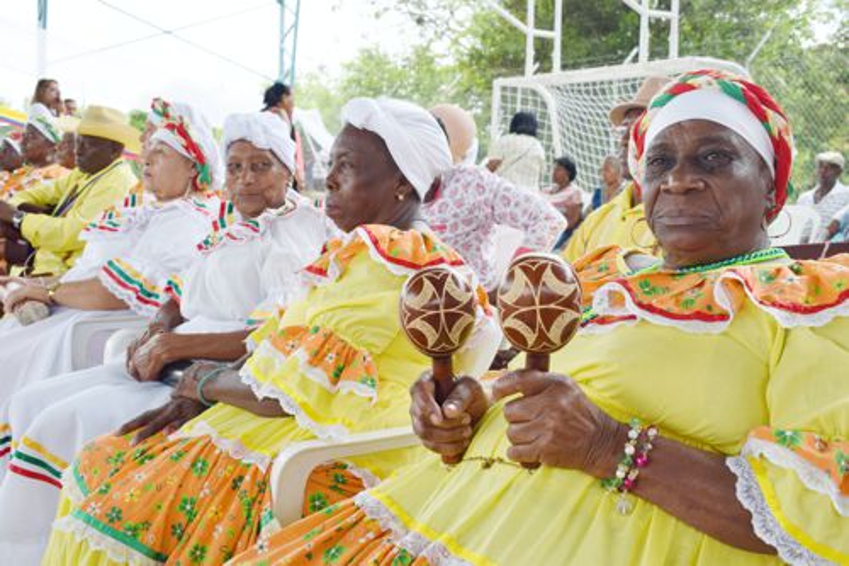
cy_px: 283
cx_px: 424
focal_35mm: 42
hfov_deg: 46.4
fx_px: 990
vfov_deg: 31.9
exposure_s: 1/250
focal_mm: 28
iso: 400
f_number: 8
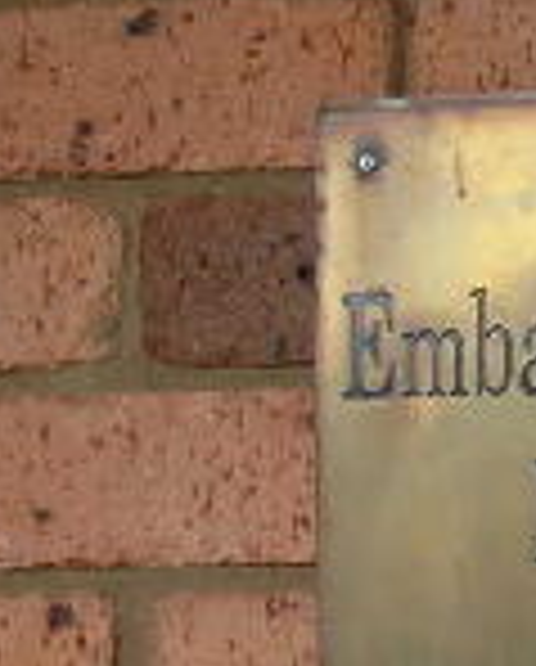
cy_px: 693
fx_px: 2372
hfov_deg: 12.0
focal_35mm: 120
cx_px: 914
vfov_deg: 15.6
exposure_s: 1/171
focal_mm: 6.3
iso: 79
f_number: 2.9
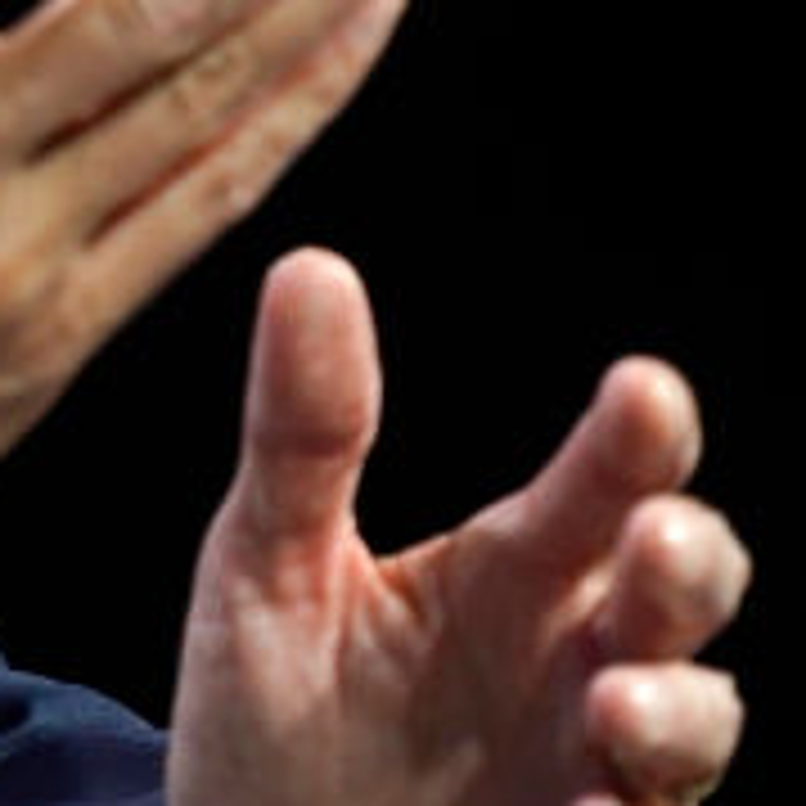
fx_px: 35800
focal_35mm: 1359
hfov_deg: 1.3
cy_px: -480
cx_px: -243
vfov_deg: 1.3
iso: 1250
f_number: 4
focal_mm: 280
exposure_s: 1/250
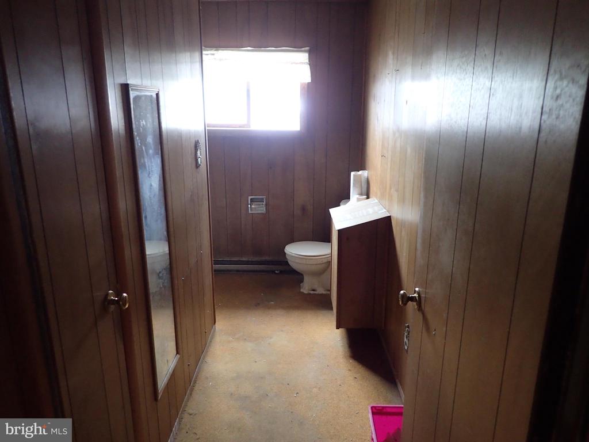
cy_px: 221
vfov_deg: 54.9
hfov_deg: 69.4
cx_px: 294
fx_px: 425
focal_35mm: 25
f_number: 2
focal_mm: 4.5
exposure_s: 1/30
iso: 400
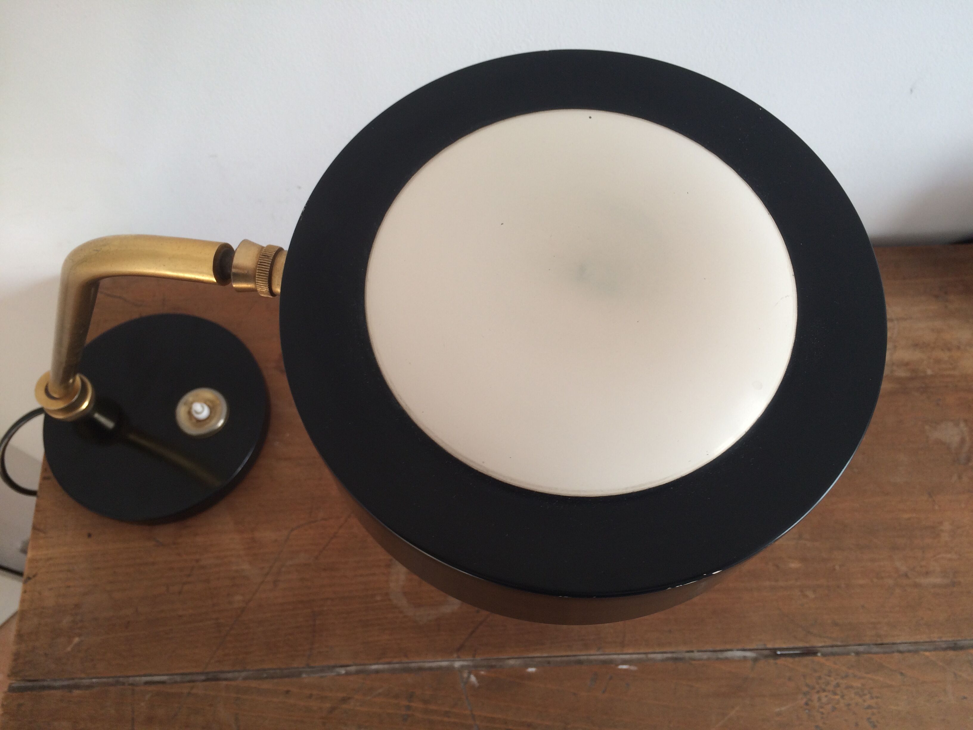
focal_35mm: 29
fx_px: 815
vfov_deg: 48.2
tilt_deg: -66.4
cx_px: 486
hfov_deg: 61.7
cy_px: 365
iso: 32
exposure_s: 1/50
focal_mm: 4.15
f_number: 2.2
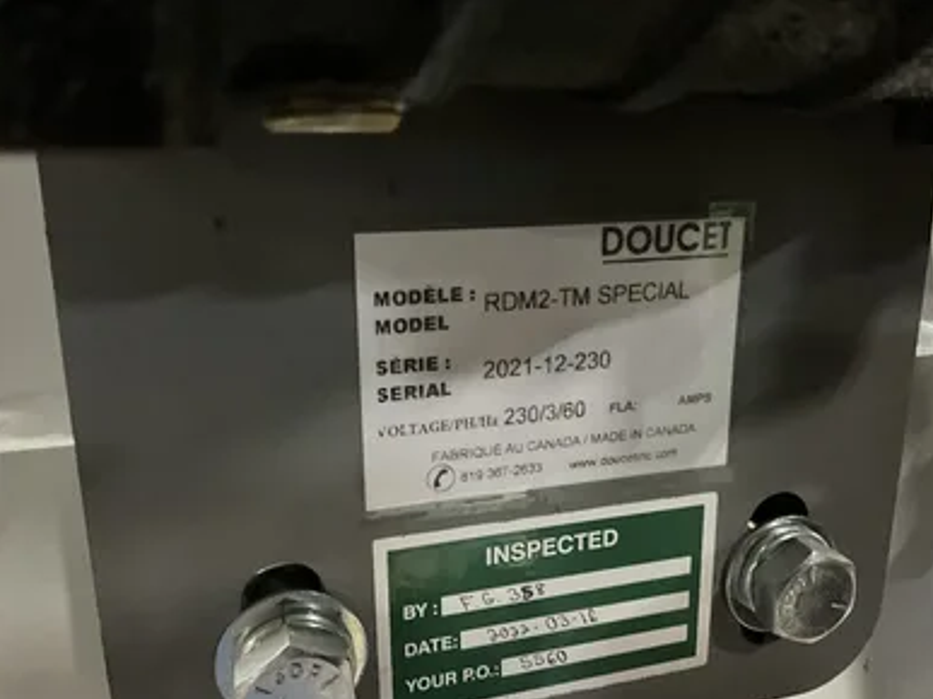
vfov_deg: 46.8
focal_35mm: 30
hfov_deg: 60.0
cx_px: 477
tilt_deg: -15.6
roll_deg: +0.1
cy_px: 352
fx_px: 808
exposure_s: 1/24
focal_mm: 3
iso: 640
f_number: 1.8
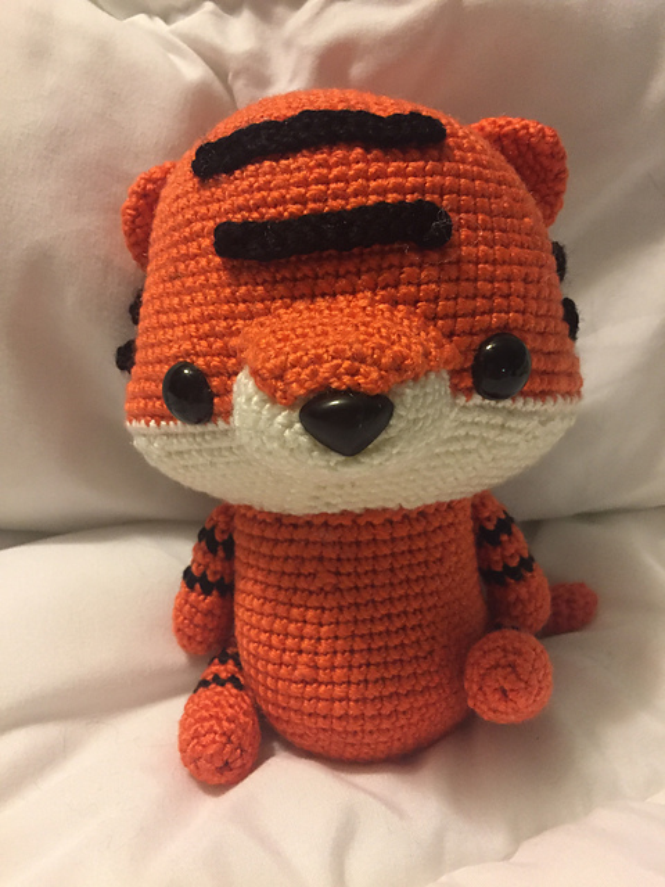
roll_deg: -1.4
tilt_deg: -27.0
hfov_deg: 48.2
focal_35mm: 29
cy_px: 444
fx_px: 743
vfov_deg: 61.7
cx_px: 332
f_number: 2.2
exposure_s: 1/20
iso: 250
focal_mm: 4.15
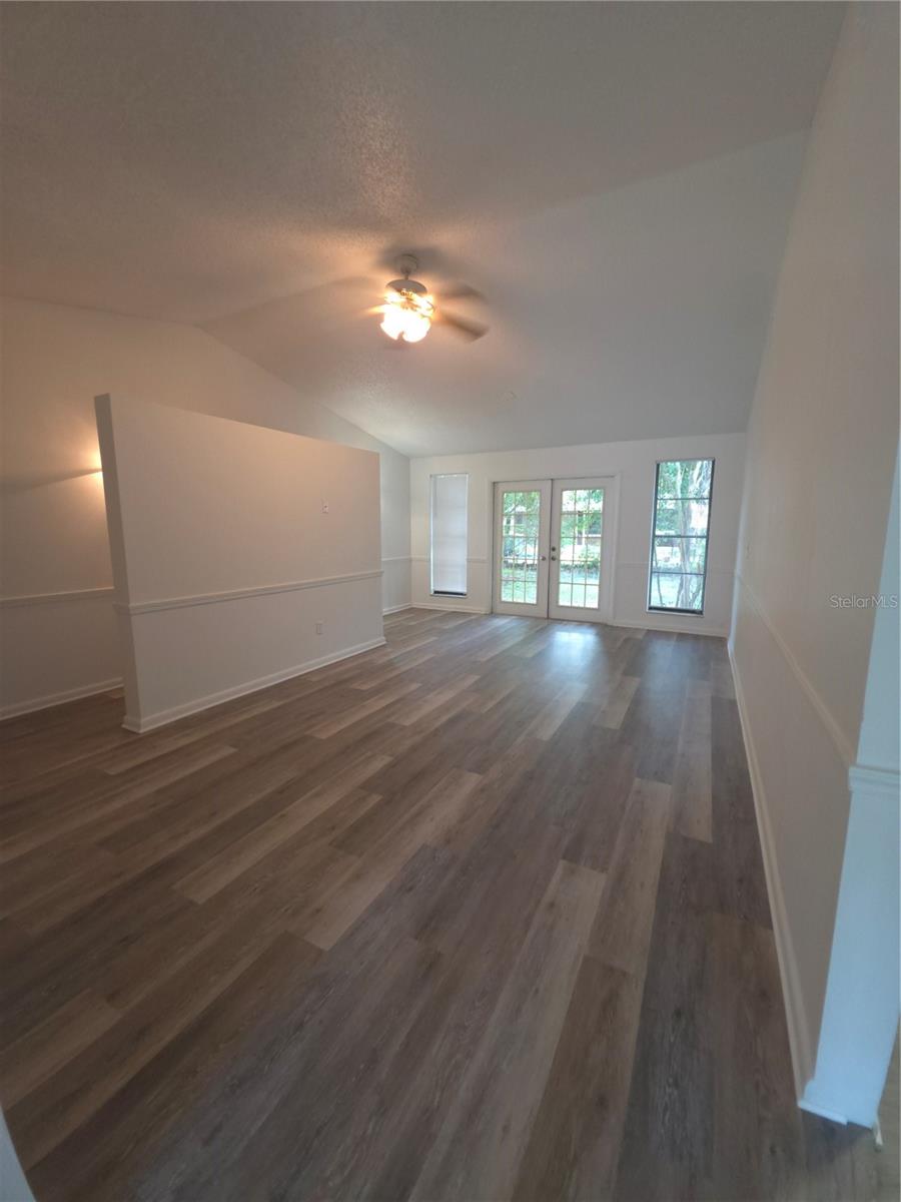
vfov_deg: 106.2
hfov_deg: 89.9
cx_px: 450
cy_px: 601
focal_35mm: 13
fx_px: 451
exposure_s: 1/30
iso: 250
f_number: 1.9
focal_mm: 2.2
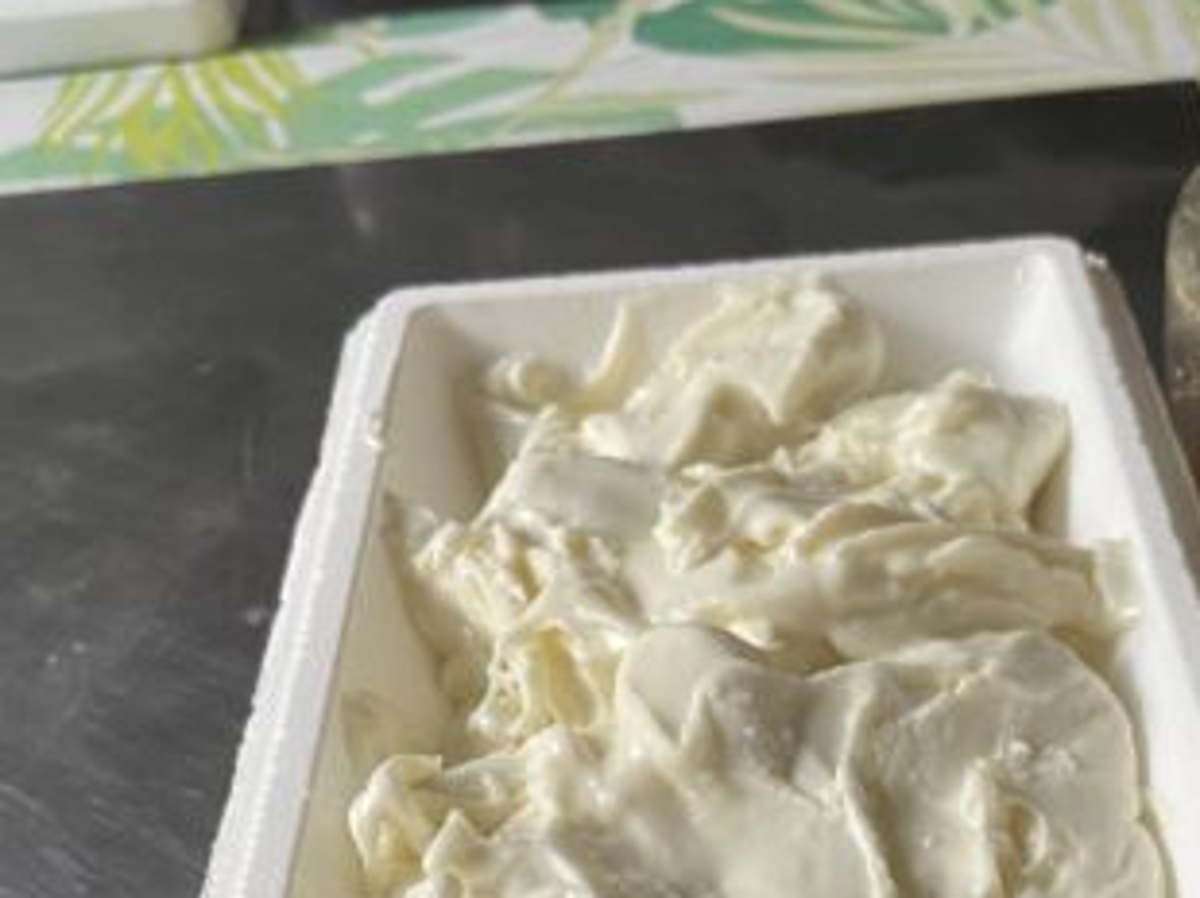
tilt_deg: -43.2
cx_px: 1012
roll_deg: +2.3
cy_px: 824
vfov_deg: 25.2
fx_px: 1940
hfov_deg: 33.1
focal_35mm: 56
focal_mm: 4.25
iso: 125
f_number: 1.8
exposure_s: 1/84
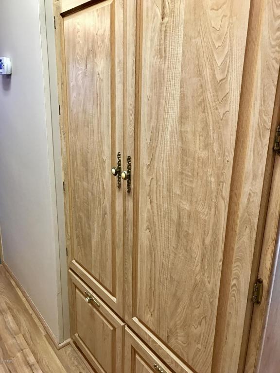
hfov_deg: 49.7
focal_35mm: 28
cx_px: 140
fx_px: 302
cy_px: 186
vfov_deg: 63.4
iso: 40
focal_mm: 3.99
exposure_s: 1/24
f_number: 1.8
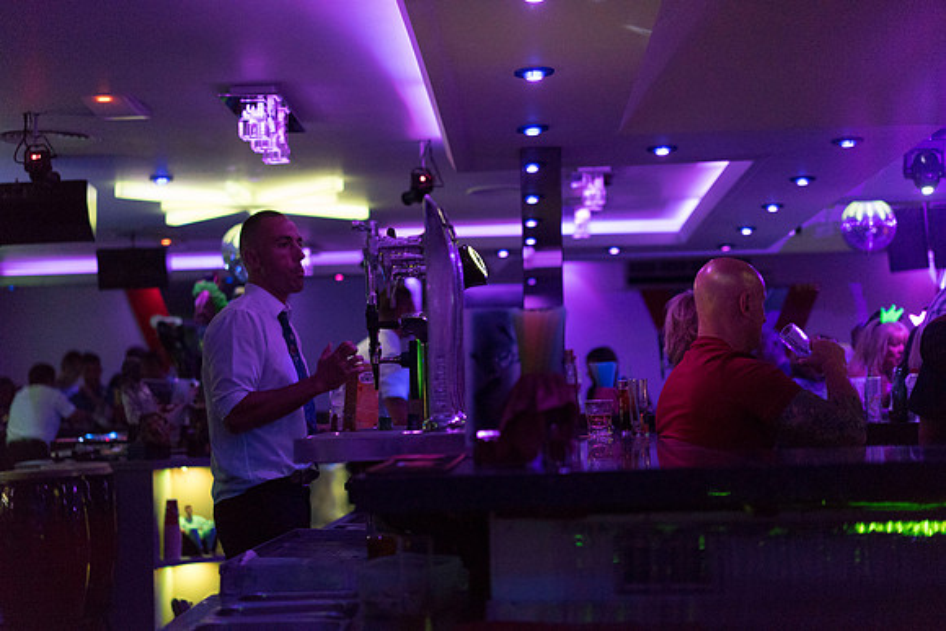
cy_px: 316
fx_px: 1446
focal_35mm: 55
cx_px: 473
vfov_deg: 24.6
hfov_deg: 36.2
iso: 5000
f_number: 2
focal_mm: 55
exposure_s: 1/160
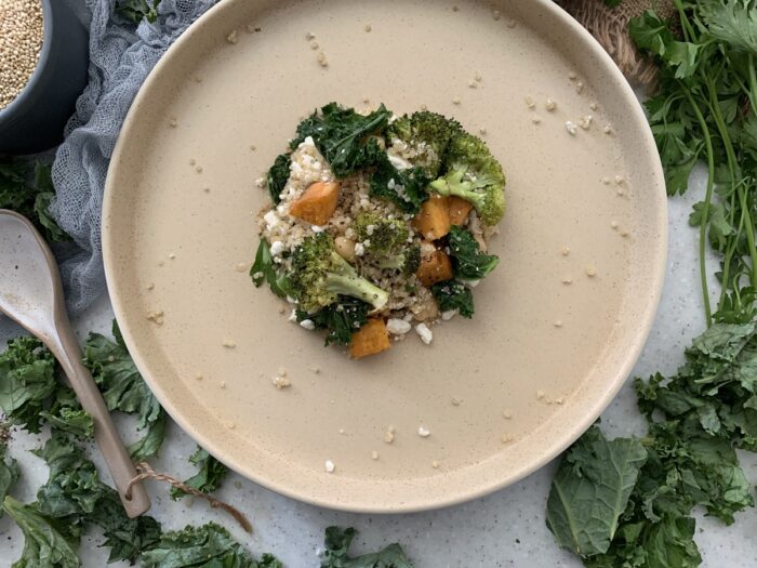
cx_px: 378
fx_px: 569
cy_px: 284
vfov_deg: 53.1
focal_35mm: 26
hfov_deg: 67.3
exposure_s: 1/60
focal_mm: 4.25
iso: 250
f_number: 1.8
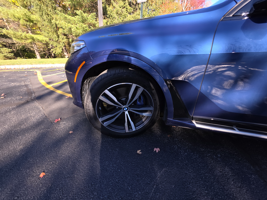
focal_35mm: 13
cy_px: 100
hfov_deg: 106.2
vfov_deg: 89.9
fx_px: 100
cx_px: 134
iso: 20
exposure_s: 1/144
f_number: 1.9
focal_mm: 2.2
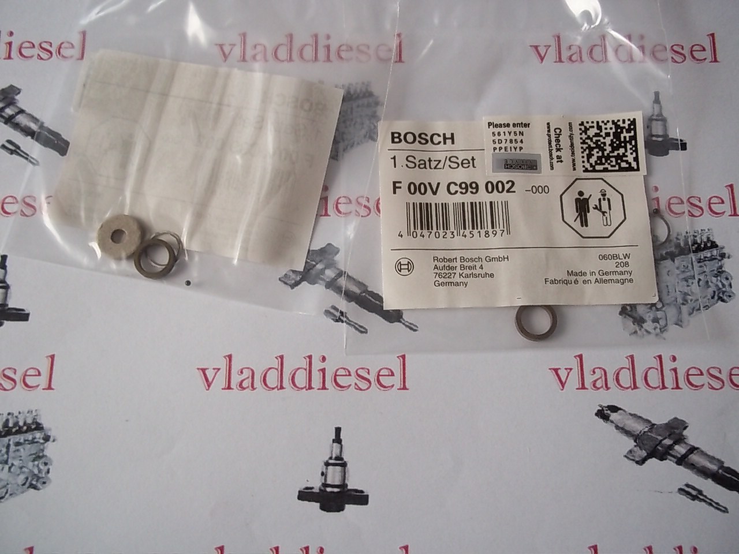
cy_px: 277
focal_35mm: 36
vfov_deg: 39.7
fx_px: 769
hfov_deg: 51.4
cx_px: 370
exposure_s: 1/30
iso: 96
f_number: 3.1
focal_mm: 6.5
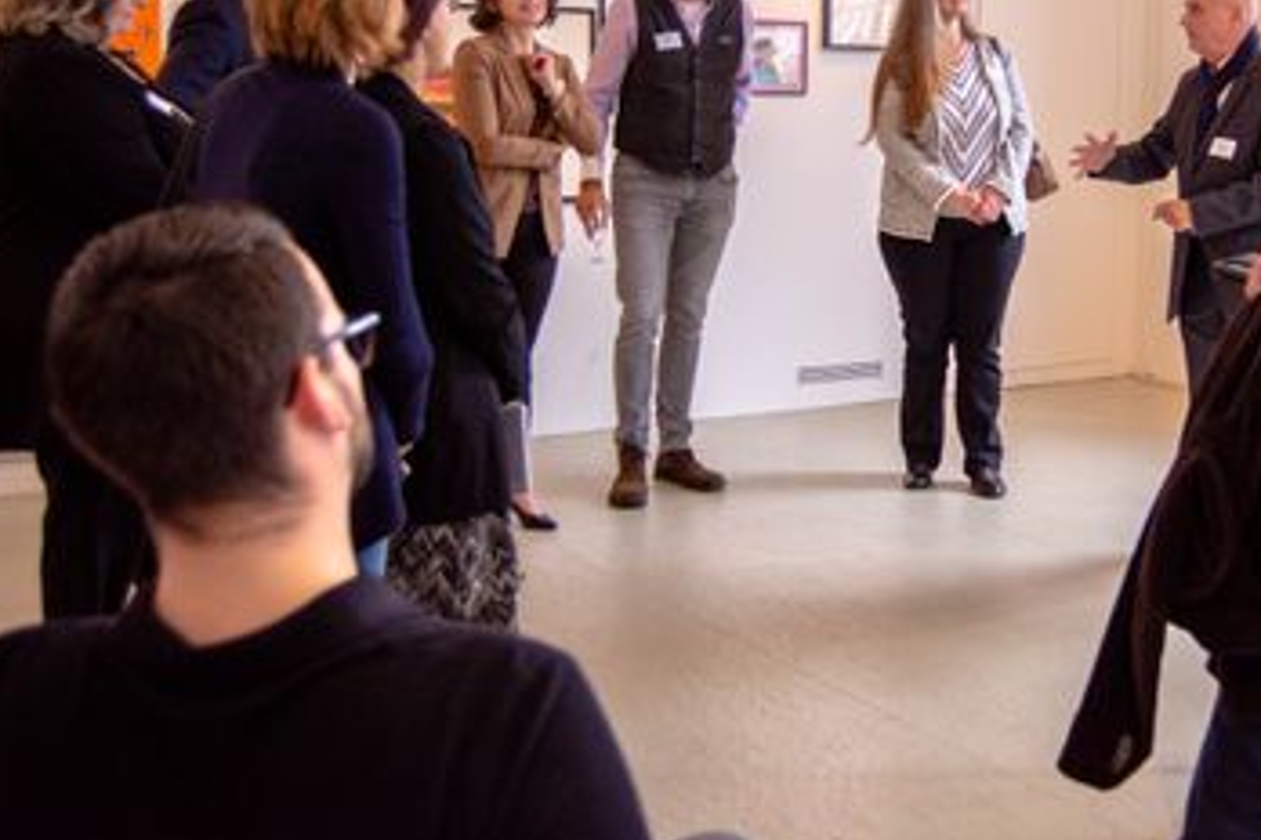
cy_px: 266
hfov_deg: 38.3
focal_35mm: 51
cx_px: 910
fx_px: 1777
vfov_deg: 26.4
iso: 800
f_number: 4
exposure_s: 1/100
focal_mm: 23
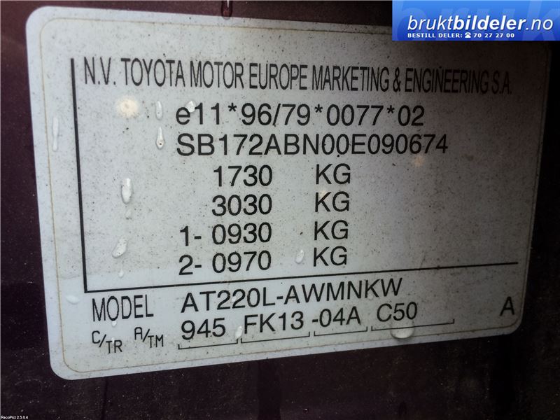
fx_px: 469
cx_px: 280
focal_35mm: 29
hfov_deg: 61.7
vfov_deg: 48.2
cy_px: 210
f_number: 2.2
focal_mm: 4.15
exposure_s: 1/40
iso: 32
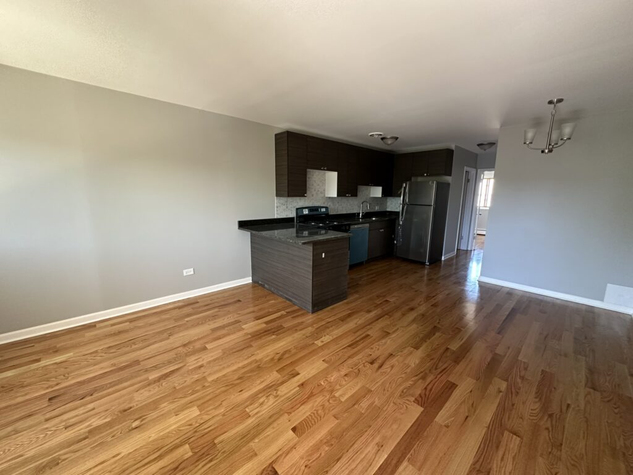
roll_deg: -0.9
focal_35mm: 14
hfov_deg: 102.1
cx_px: 316
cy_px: 238
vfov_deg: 85.7
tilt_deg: -10.0
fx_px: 256
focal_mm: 2.22
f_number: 2.2
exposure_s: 1/71
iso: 320
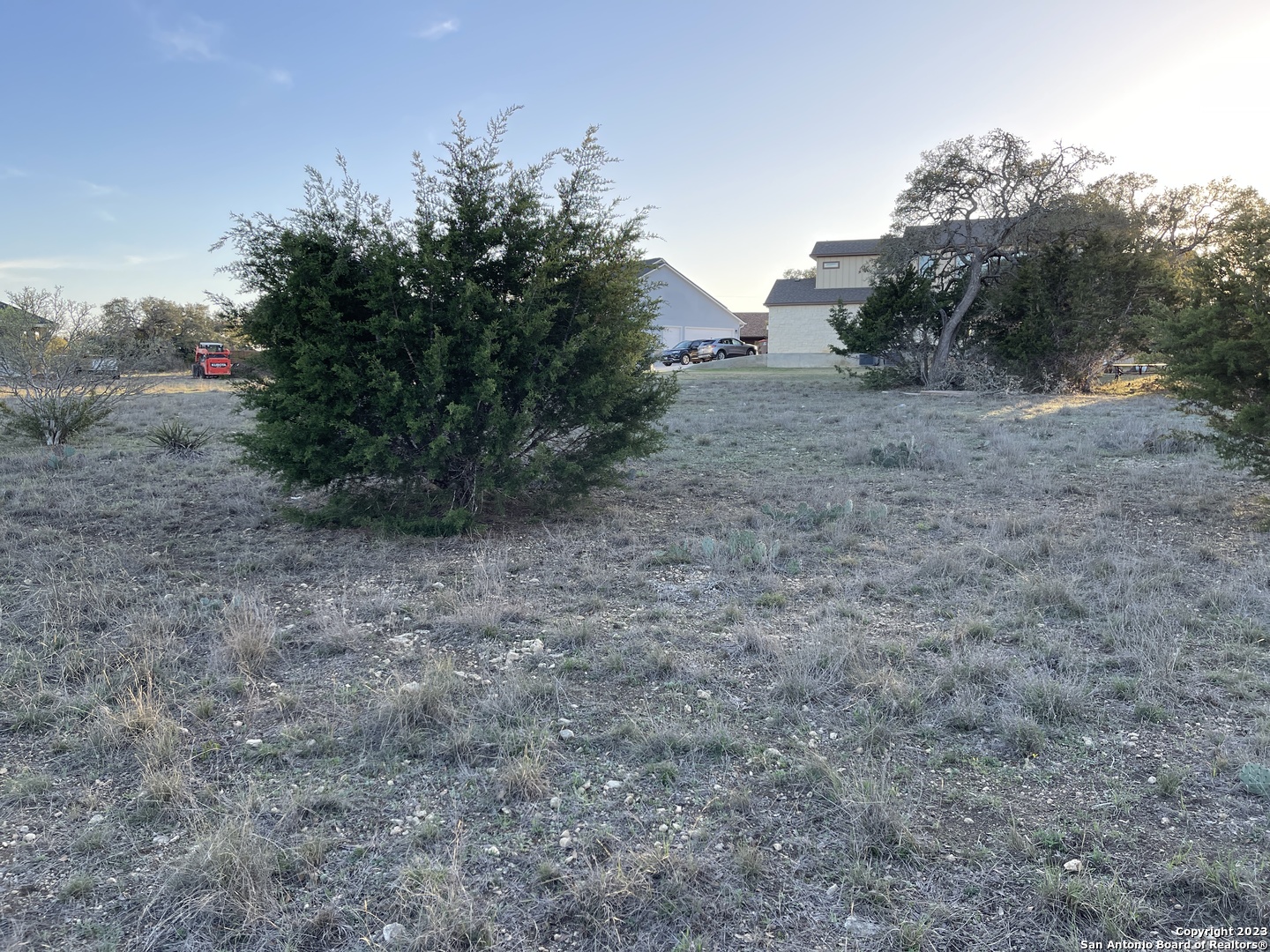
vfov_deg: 53.1
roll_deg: +0.4
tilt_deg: -5.2
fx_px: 954
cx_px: 635
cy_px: 476
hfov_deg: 67.3
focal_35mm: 26
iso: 32
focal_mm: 5.1
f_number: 1.6
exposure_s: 1/494
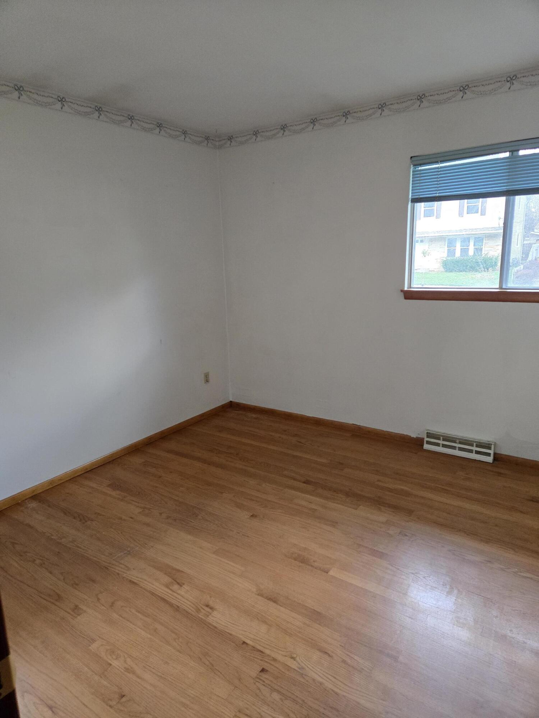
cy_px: 359
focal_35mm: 23
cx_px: 270
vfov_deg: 73.9
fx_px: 478
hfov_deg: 58.9
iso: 800
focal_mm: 5.4
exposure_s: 1/120
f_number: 1.8
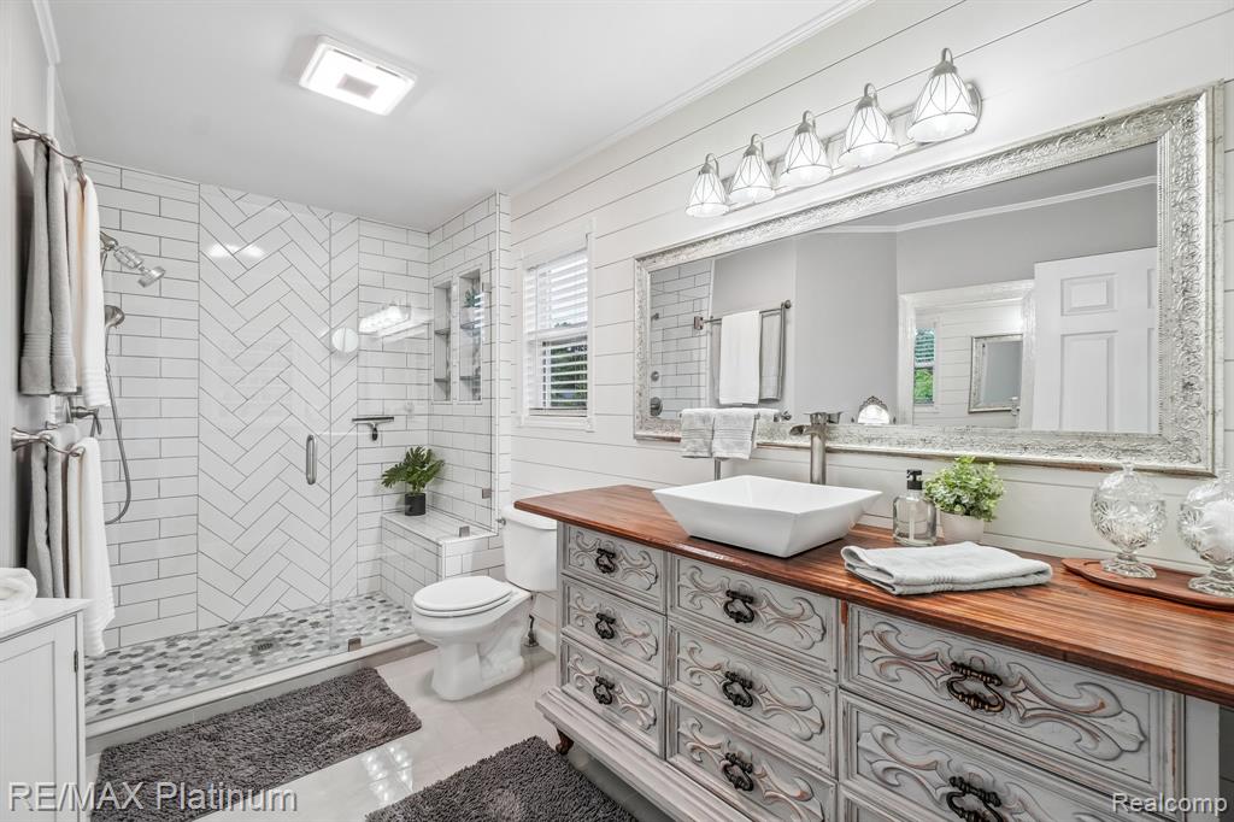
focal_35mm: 15
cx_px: 617
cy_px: 411
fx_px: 514
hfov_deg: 100.4
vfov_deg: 77.3
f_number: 8
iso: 400
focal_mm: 10
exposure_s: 1/20
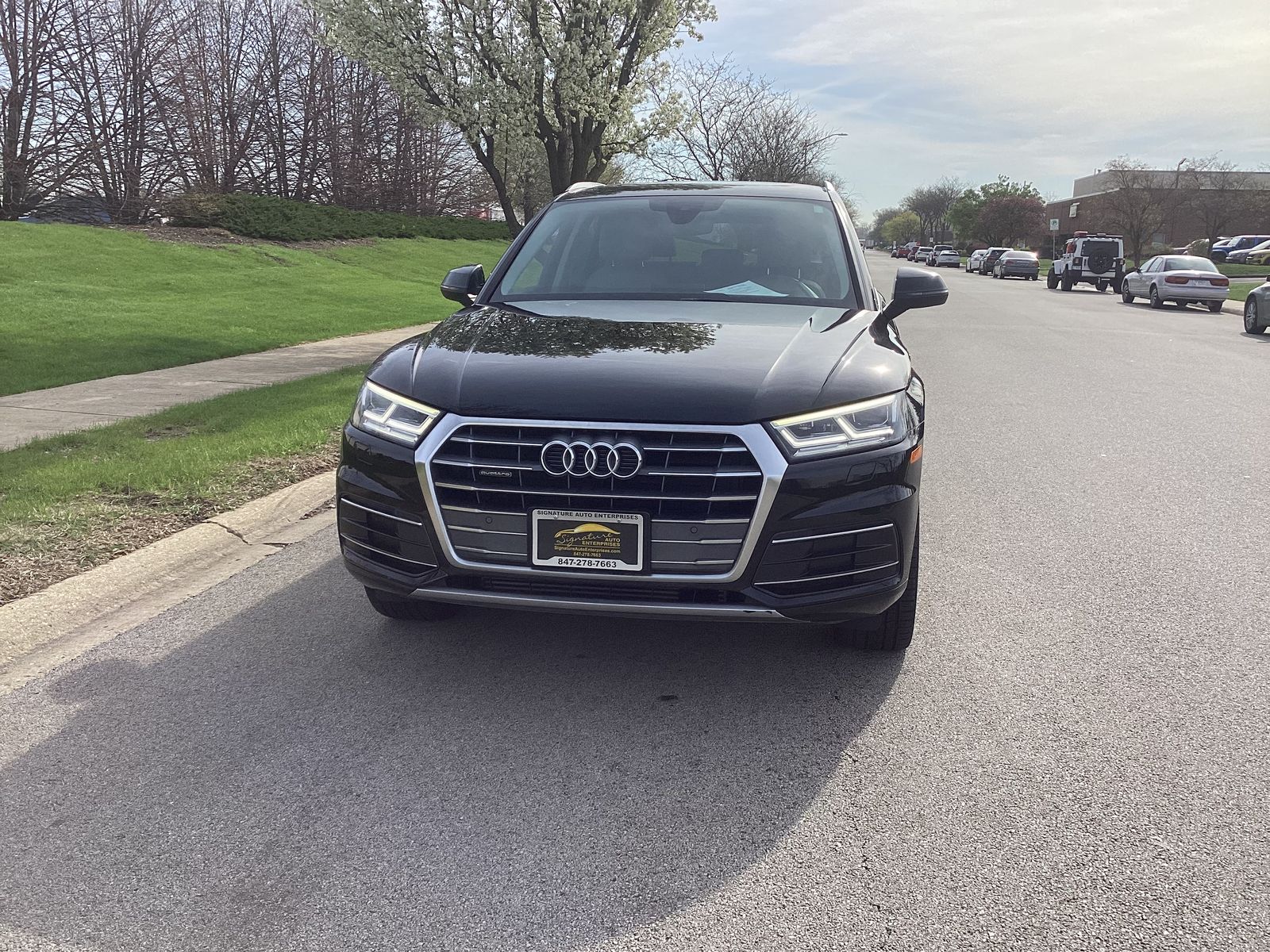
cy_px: 476
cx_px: 635
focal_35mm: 31
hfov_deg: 58.4
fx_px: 1137
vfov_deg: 45.4
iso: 25
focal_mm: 3.3
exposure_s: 1/1664
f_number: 2.4
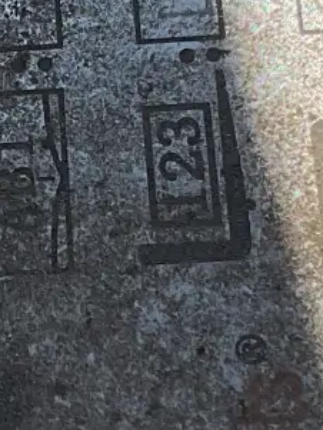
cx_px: -94
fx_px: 2300
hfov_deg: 7.9
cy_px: -37
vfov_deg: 10.6
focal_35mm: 185
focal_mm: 3
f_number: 1.8
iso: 16
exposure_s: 1/1250
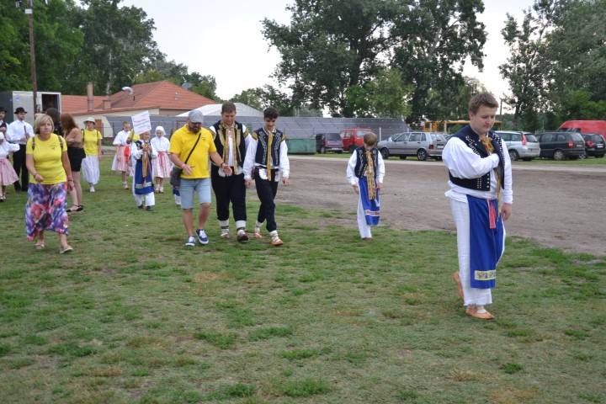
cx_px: 303
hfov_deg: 46.4
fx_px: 707
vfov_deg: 31.9
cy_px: 202
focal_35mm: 42
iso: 400
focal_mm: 28
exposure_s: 1/80
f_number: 4.5
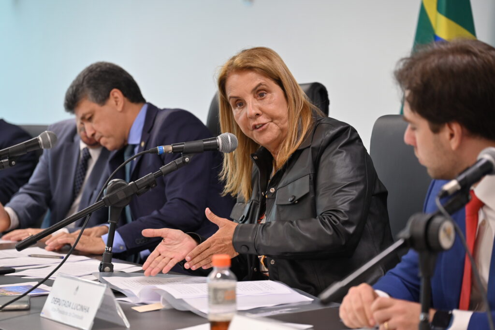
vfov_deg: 13.0
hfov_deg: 19.5
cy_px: 165
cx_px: 248
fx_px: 1444
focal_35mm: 105
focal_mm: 105
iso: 1000
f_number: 4
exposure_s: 1/60
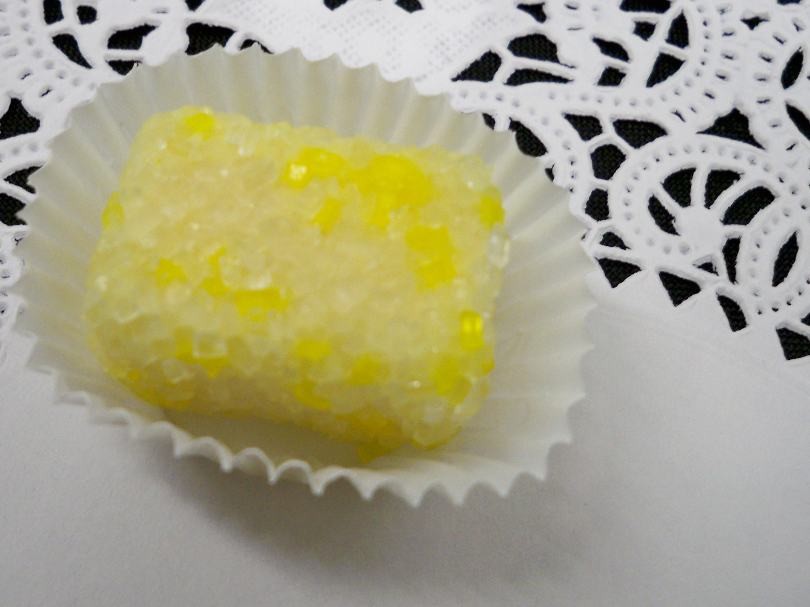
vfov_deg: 30.3
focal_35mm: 48
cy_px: 303
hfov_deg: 39.4
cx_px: 302
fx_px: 1123
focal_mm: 6.3
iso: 125
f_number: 3.1
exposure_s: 1/30
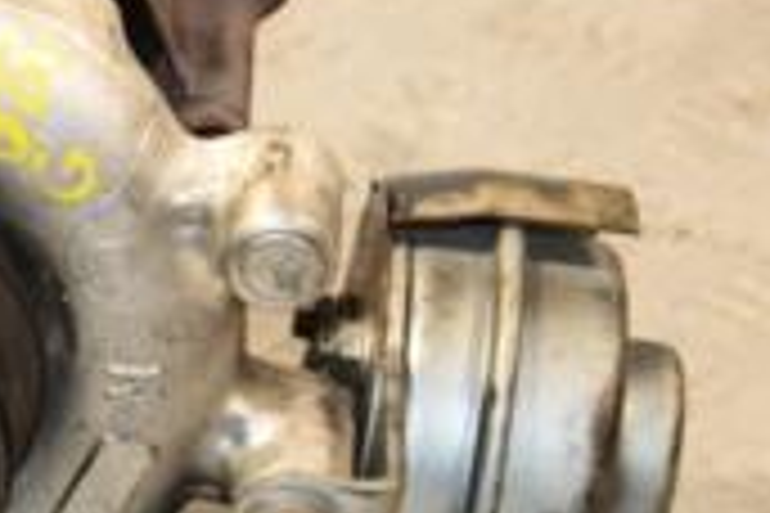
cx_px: -99
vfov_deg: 5.0
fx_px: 5860
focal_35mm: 274
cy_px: 266
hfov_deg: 7.5
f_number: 6.3
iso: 800
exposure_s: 1/200
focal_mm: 52
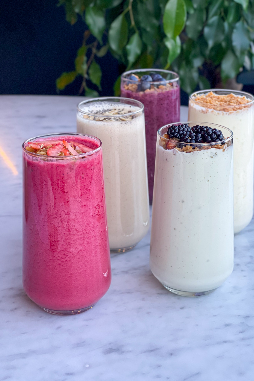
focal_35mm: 67
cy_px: 190
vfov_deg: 30.1
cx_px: 143
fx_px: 709
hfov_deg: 20.3
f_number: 2.2
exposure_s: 1/100
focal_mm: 7.5
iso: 125
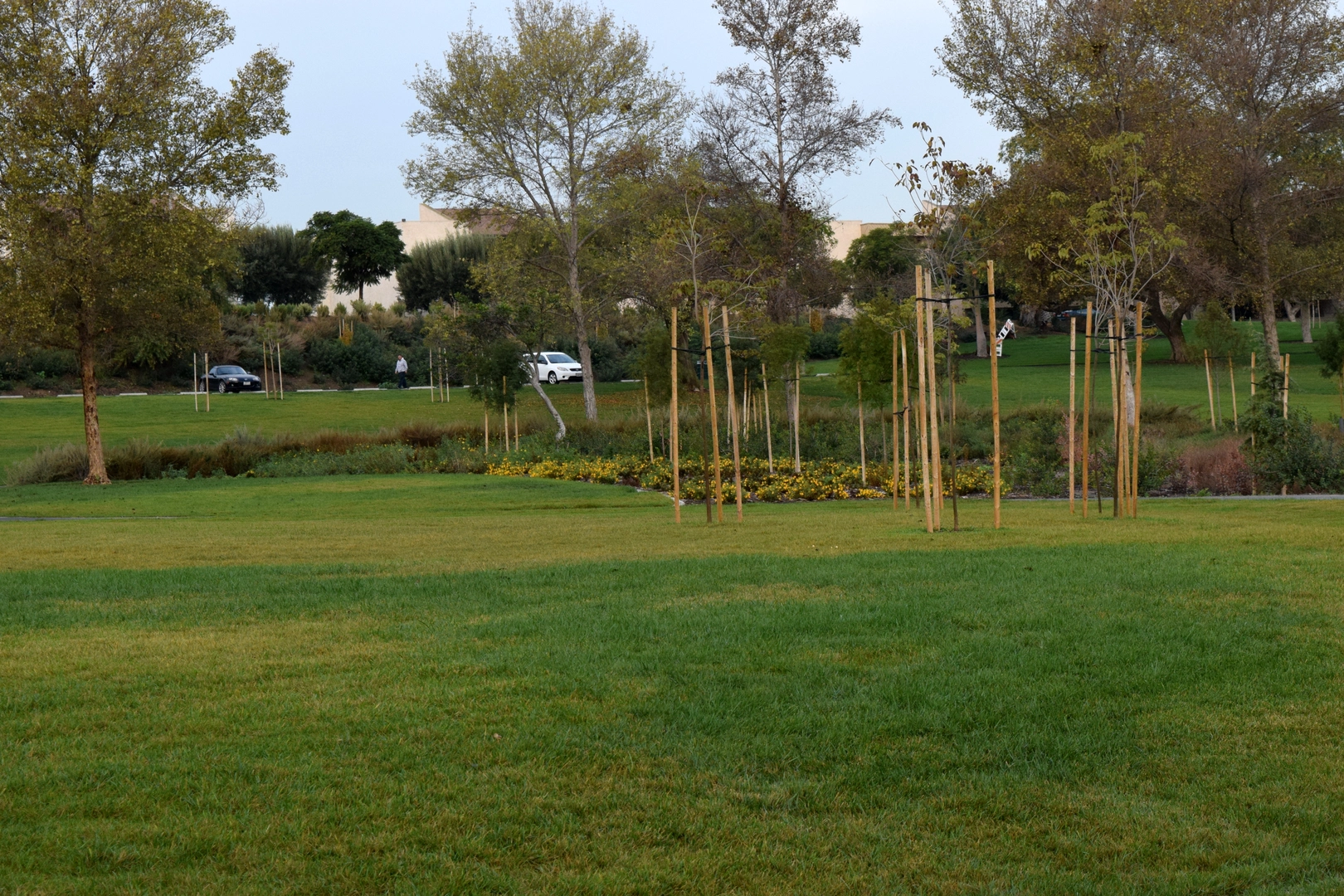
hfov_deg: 24.6
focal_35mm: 82
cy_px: 448
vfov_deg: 16.6
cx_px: 672
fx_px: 3080
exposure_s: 1/250
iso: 800
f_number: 9
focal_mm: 55
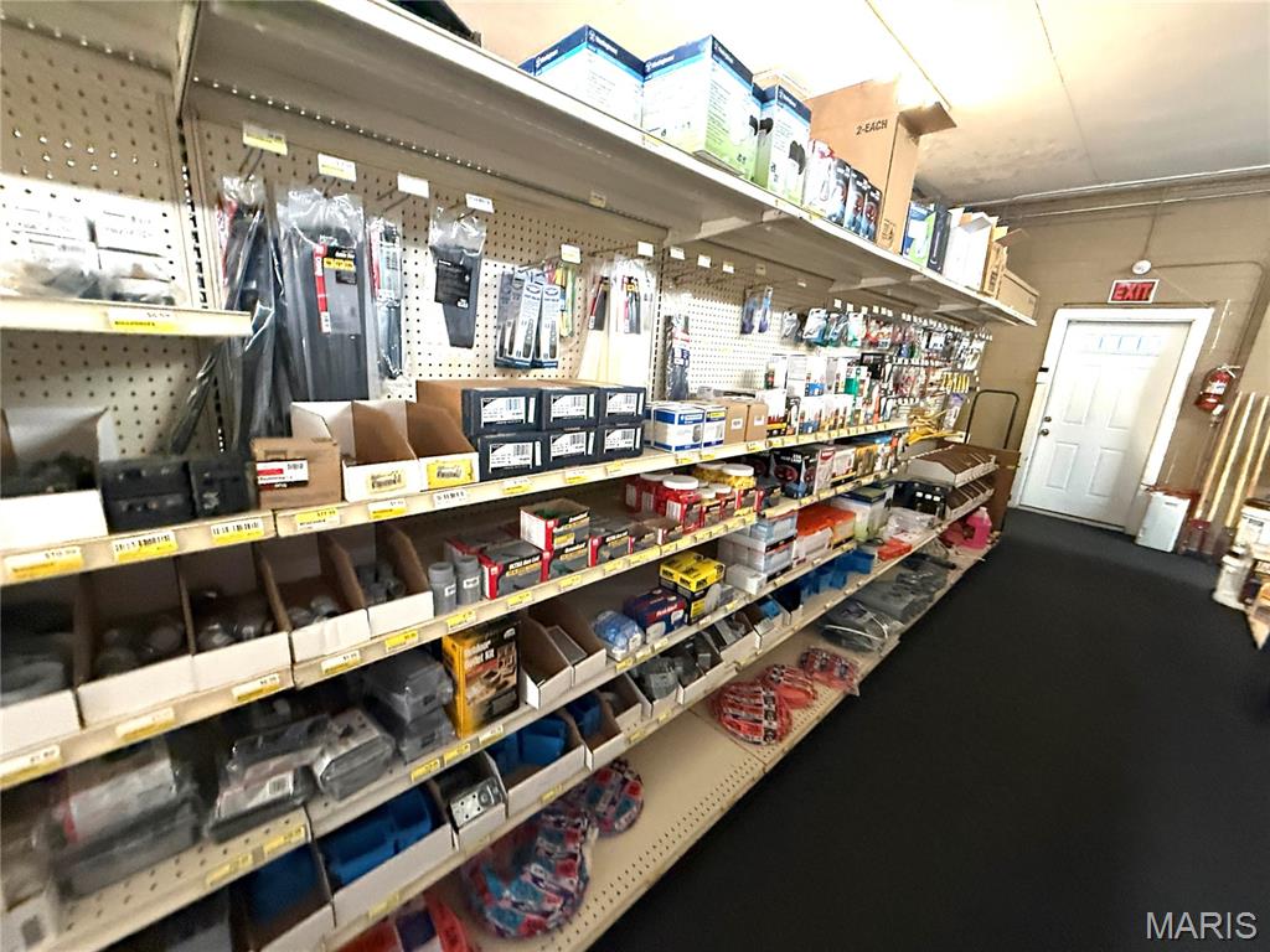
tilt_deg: -16.3
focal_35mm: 14
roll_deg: -0.8
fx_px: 514
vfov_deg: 85.7
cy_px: 476
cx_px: 635
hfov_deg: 102.1
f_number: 2.2
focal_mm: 2.22
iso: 400
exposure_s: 1/60
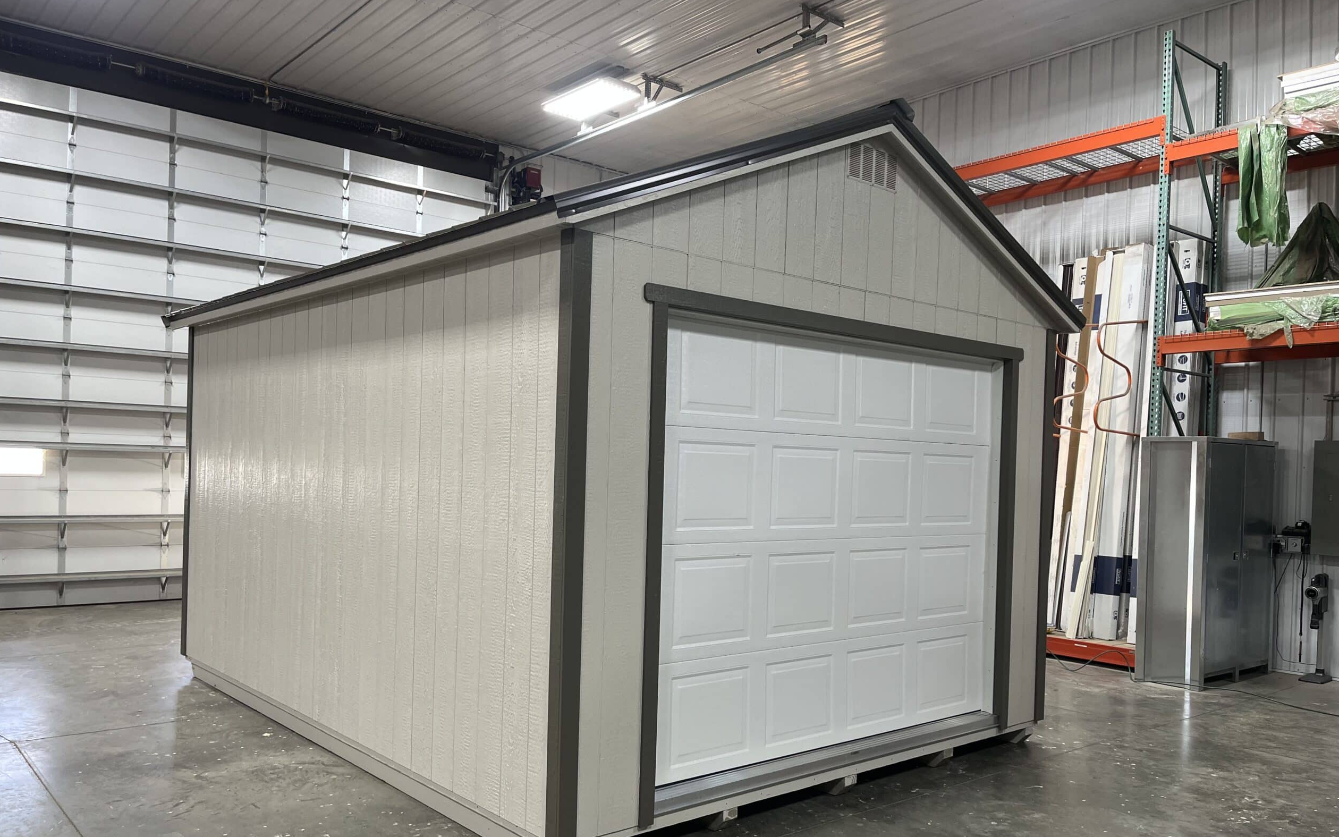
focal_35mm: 28
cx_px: 674
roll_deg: -1.6
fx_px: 1022
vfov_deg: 44.4
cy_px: 479
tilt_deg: -0.8
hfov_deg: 66.5
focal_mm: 5.1
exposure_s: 1/60
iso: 64
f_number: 1.6
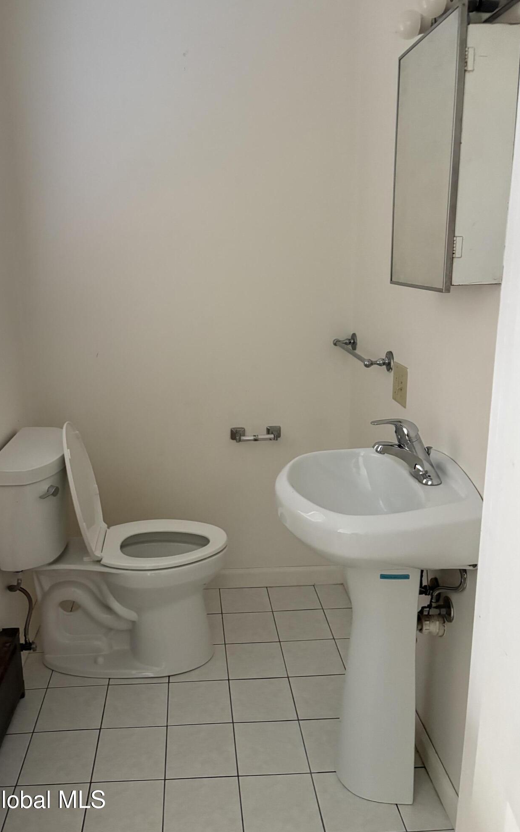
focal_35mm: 28
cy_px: 416
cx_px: 221
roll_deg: +1.5
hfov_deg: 44.4
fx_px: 635
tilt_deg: -13.8
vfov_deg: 66.5
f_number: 1.6
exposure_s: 1/60
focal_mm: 5.96
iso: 500
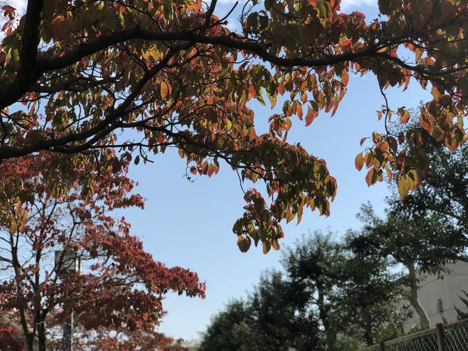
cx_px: 234
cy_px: 176
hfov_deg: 36.8
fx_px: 703
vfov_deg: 28.0
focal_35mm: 52
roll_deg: +1.9
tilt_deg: +18.5
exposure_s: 1/1869
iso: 16
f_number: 2.4
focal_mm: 6
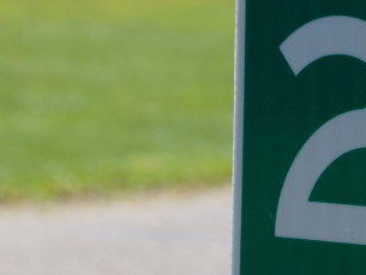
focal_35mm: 408
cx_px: 430
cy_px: 74
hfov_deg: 4.8
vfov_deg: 3.6
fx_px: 4316
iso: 100
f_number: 7.1
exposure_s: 1/250
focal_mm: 90
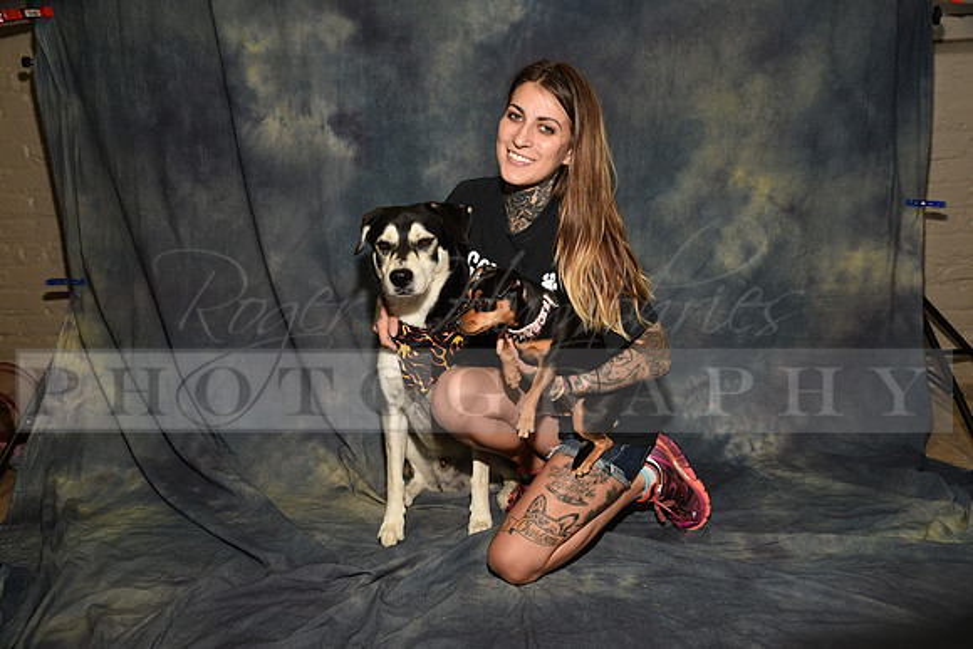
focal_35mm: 31
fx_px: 838
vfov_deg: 42.3
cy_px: 324
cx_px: 486
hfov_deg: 60.3
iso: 200
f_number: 5
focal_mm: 31
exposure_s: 1/60
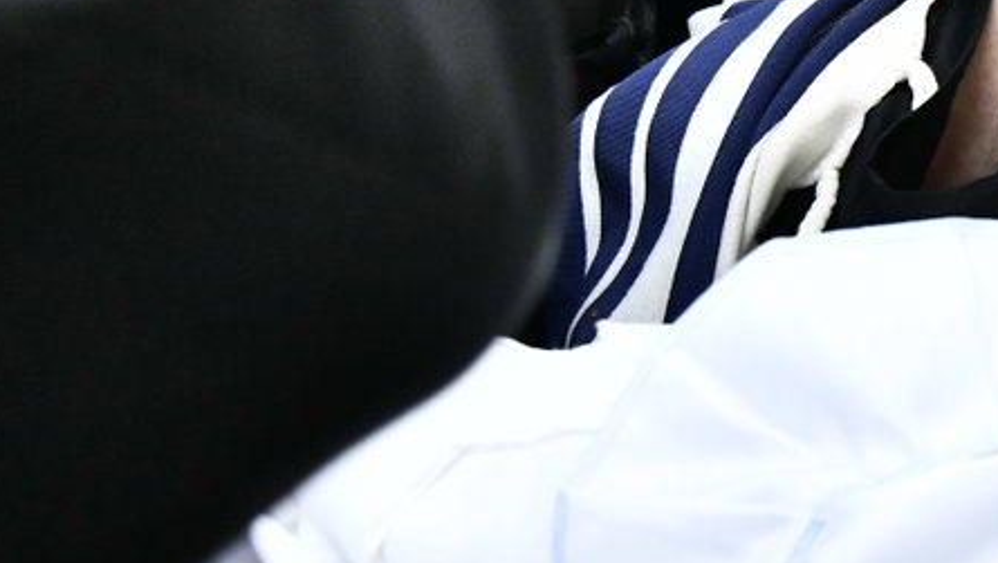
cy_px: -19
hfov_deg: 13.1
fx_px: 4184
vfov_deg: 7.7
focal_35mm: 158
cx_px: 1341
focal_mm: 48
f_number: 5.6
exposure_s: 1/200
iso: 4000
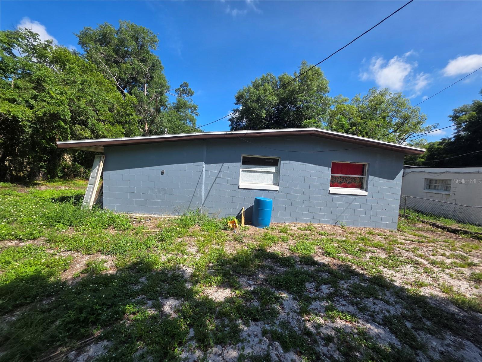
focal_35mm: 13
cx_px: 241
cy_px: 181
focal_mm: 2.2
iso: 40
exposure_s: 1/1235
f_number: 1.9
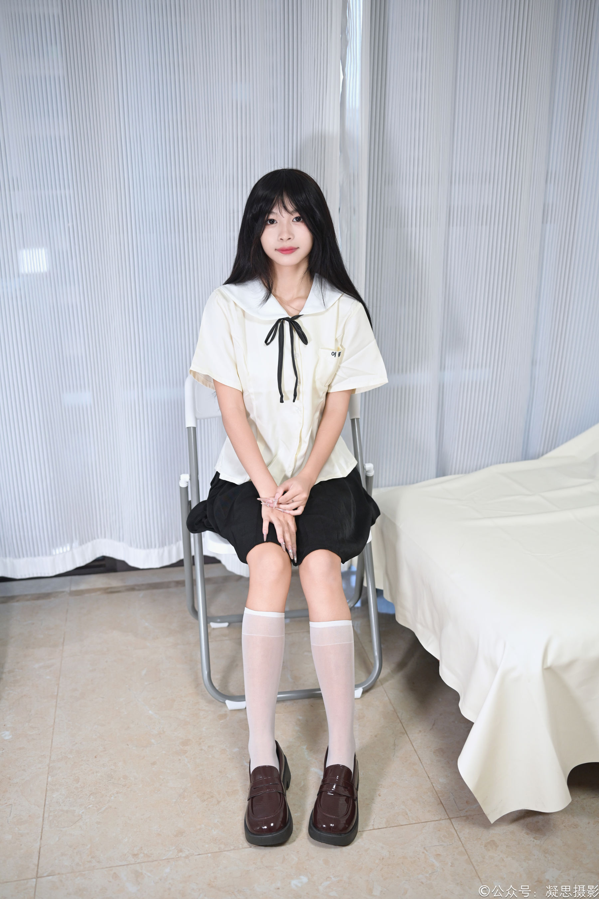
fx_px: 873
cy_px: 450
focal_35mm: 35
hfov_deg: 37.9
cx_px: 300
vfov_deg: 54.4
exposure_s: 1/100
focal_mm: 35
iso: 900
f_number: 2.2
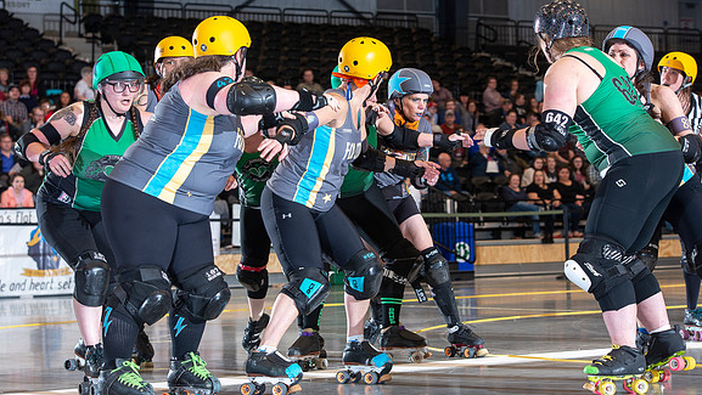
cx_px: 350
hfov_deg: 21.4
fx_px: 1862
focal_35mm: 100
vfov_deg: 12.1
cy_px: 212
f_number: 5.6
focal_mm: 95
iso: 640
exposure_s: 1/160
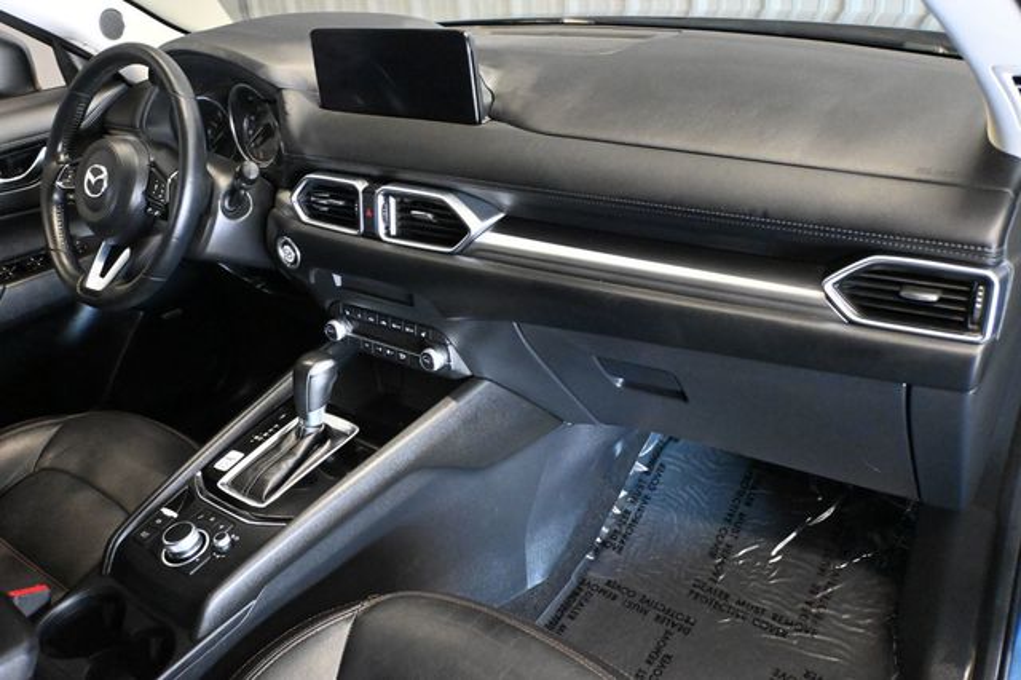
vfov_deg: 42.6
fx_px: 872
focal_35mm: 31
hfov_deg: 60.7
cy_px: 340
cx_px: 510
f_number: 3.8
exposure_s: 1/60
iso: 10000
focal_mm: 20.5
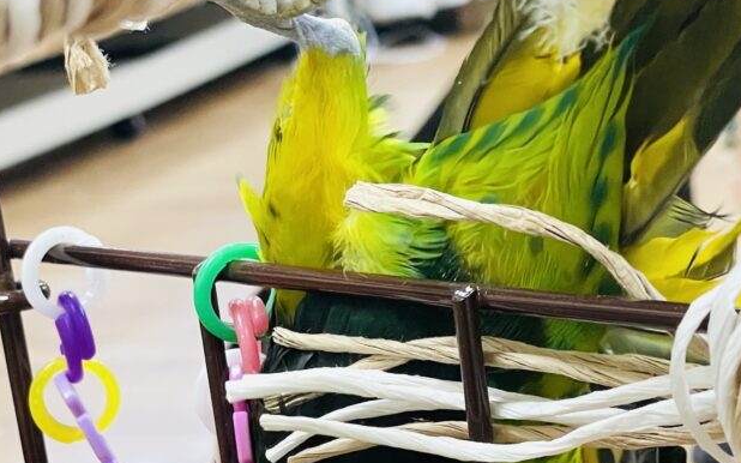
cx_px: 350
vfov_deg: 12.0
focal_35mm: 107
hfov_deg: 19.5
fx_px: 2160
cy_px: 503
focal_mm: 6
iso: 200
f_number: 2
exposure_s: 1/99
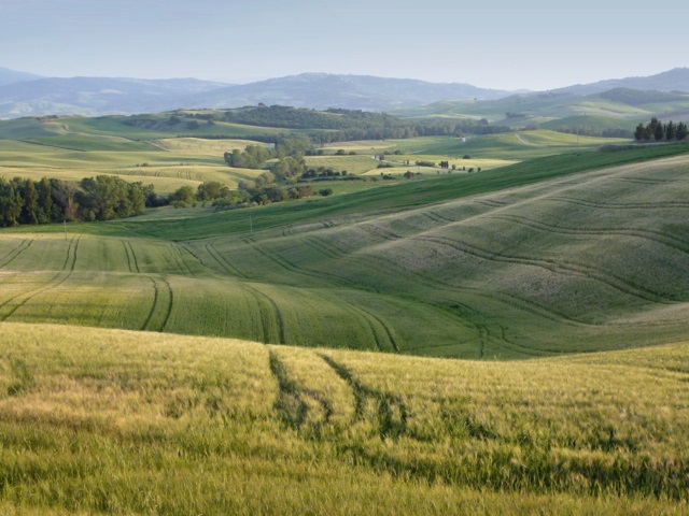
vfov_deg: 29.7
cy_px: 258
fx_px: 975
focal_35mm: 49
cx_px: 344
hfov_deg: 38.9
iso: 100
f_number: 4.1
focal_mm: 8.7
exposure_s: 1/60
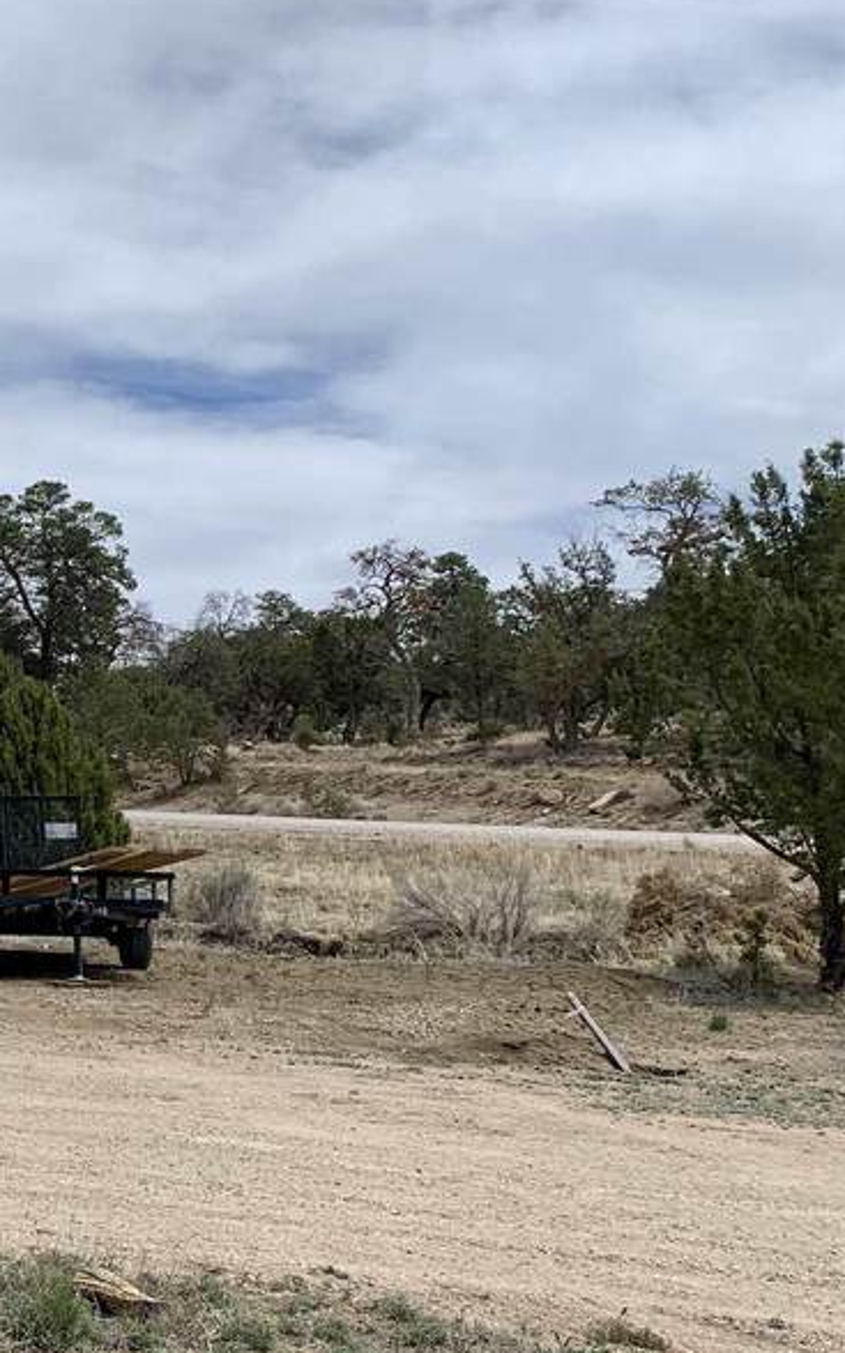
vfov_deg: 34.0
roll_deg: +0.0
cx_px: -424
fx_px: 2213
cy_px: 649
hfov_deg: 19.0
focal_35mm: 60
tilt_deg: +5.0
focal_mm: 4.25
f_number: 1.8
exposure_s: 1/2309
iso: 25
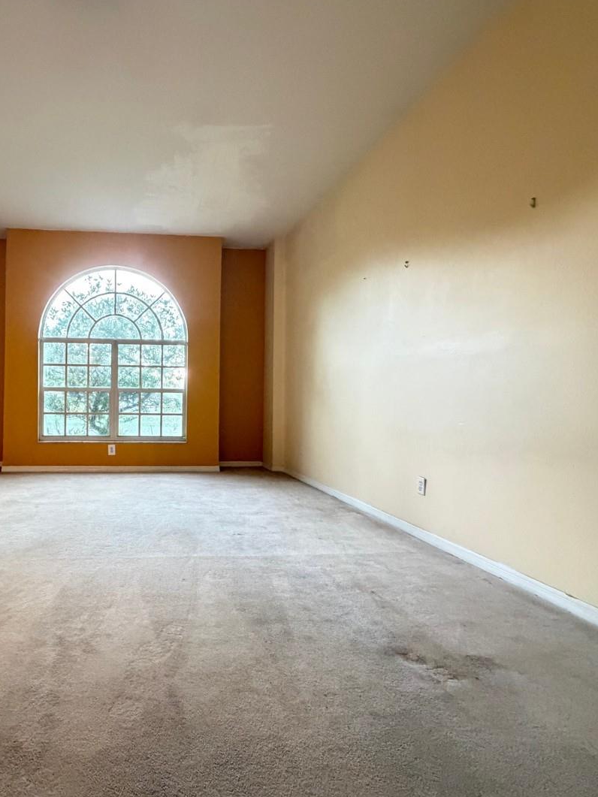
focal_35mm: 19
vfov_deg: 84.7
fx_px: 438
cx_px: 167
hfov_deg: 65.4
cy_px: 400
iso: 1000
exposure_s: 1/40
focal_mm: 2.22
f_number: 2.2
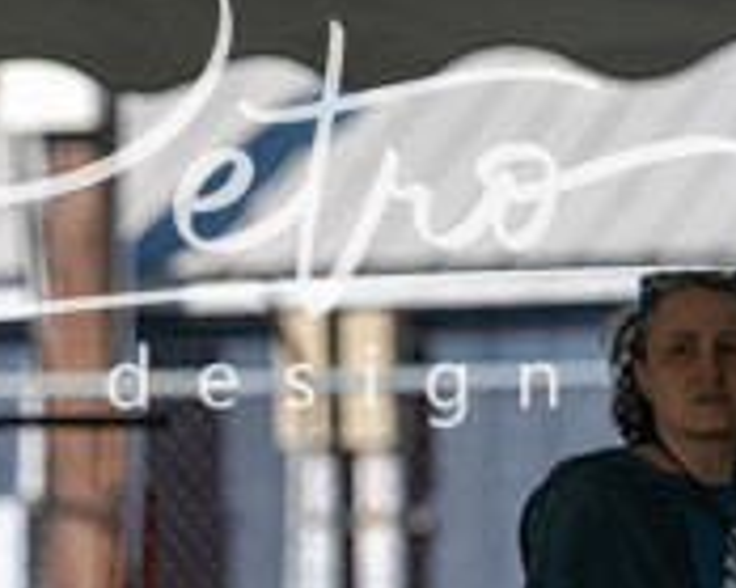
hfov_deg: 2.7
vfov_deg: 2.1
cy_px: 533
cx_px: -53
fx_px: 15849
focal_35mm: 728
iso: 160
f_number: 4.5
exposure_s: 1/1250
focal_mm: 200
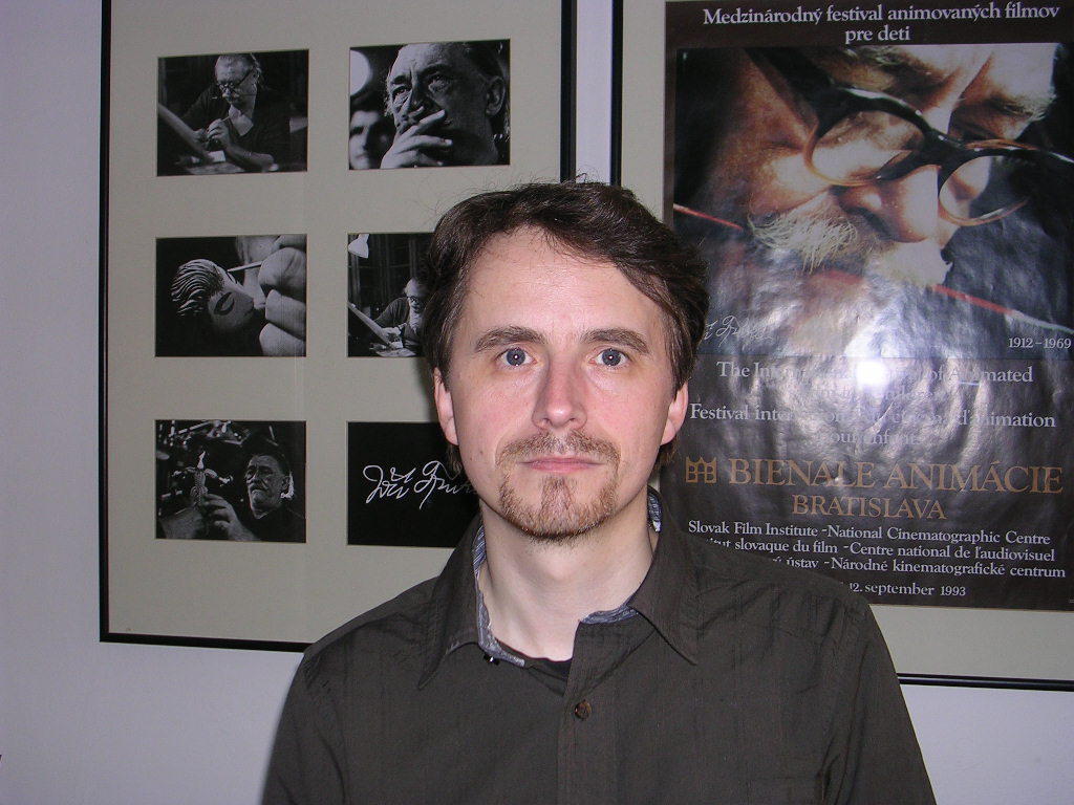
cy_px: 402
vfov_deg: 29.7
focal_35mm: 49
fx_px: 1520
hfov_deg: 38.9
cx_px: 537
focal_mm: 7.5
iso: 50
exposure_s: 1/60.1
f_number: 3.1
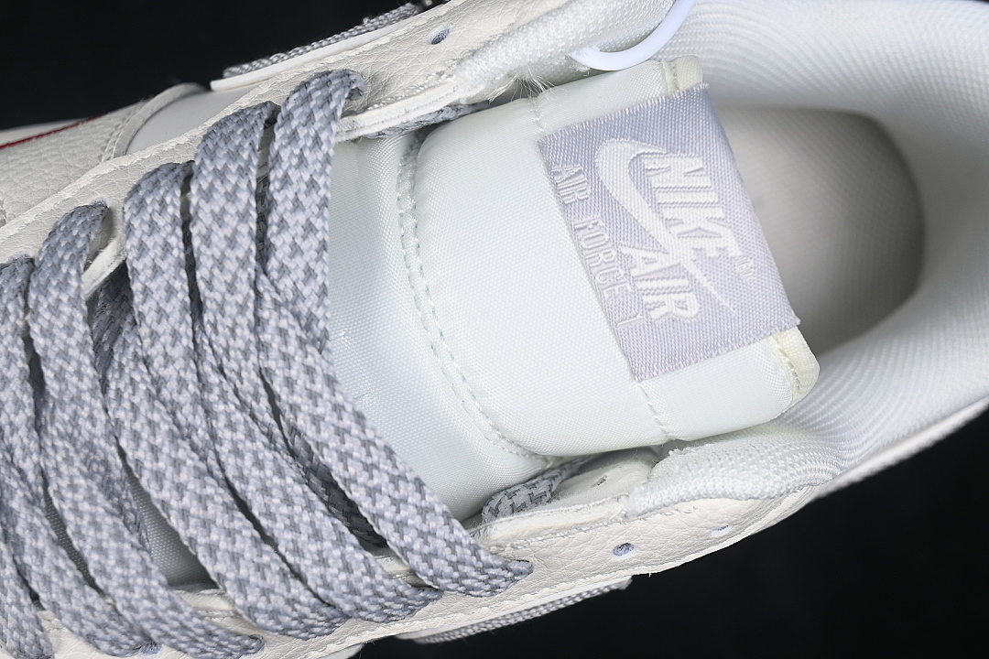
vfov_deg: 18.2
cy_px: 330
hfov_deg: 27.0
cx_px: 494
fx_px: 2060
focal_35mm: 75
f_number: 7.1
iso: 160
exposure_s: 1/80
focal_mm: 50
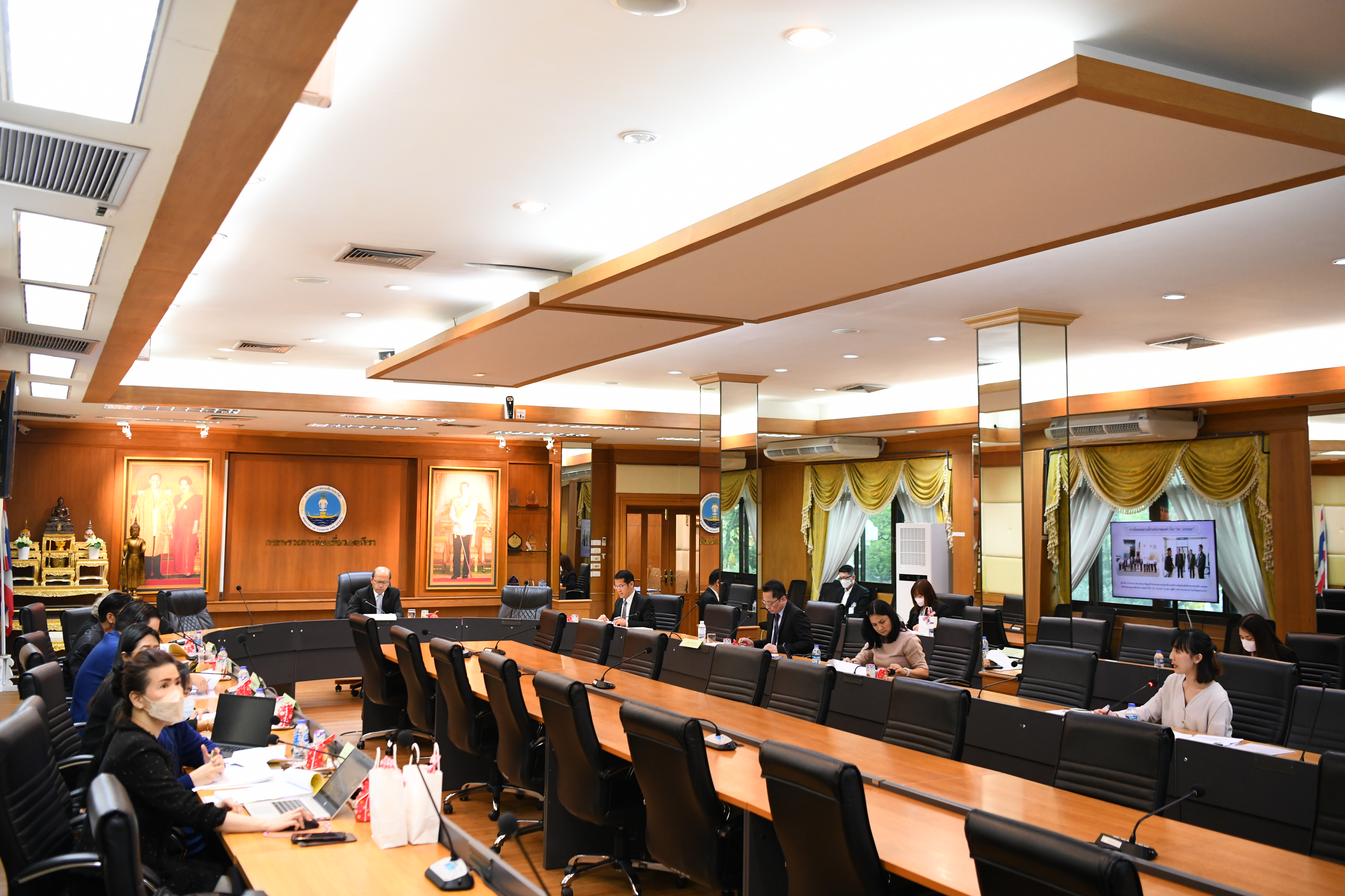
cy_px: 419
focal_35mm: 34
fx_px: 1270
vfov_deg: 38.9
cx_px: 687
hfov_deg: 55.8
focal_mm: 31
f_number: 2.8
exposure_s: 1/160
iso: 1600
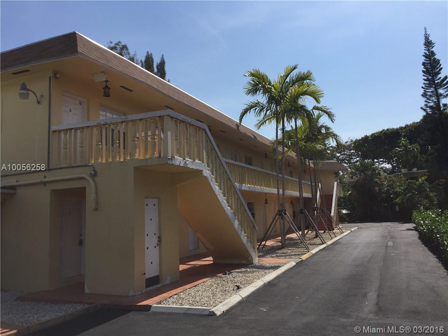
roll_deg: +1.2
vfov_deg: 48.2
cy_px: 168
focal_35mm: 29
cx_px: 224
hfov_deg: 61.7
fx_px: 375
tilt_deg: +8.6
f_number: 2.2
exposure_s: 1/4405
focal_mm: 4.15
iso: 32
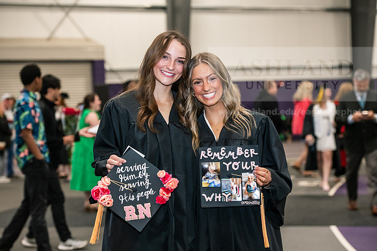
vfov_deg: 14.4
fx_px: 995
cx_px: 188
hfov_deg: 21.5
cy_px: 126
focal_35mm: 95
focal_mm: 95
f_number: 4.5
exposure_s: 1/200
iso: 2500
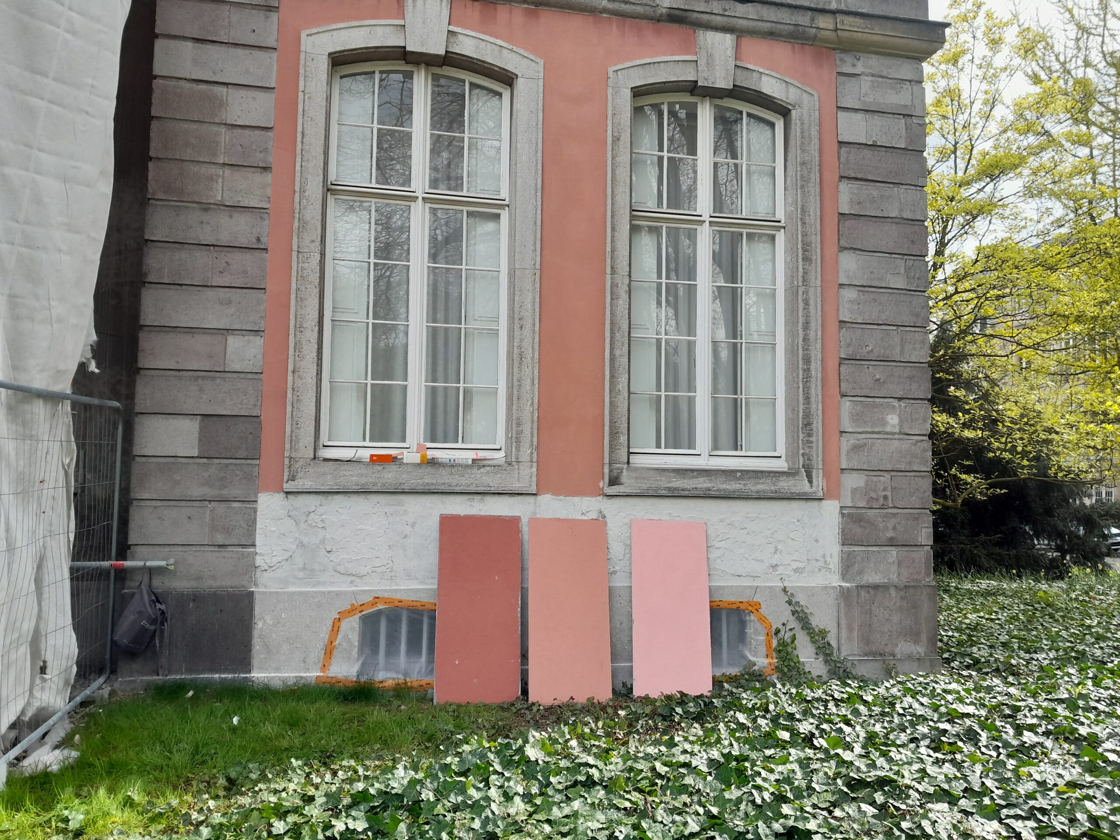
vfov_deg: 53.1
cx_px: 560
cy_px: 420
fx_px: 841
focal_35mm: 26
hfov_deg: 67.3
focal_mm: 4
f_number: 1.8
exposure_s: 1/383
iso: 40
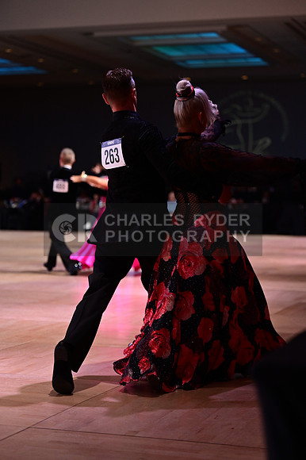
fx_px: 1008
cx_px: 153
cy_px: 230
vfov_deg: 25.7
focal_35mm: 79
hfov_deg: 17.3
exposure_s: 1/500
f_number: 2.8
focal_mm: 79
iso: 1600
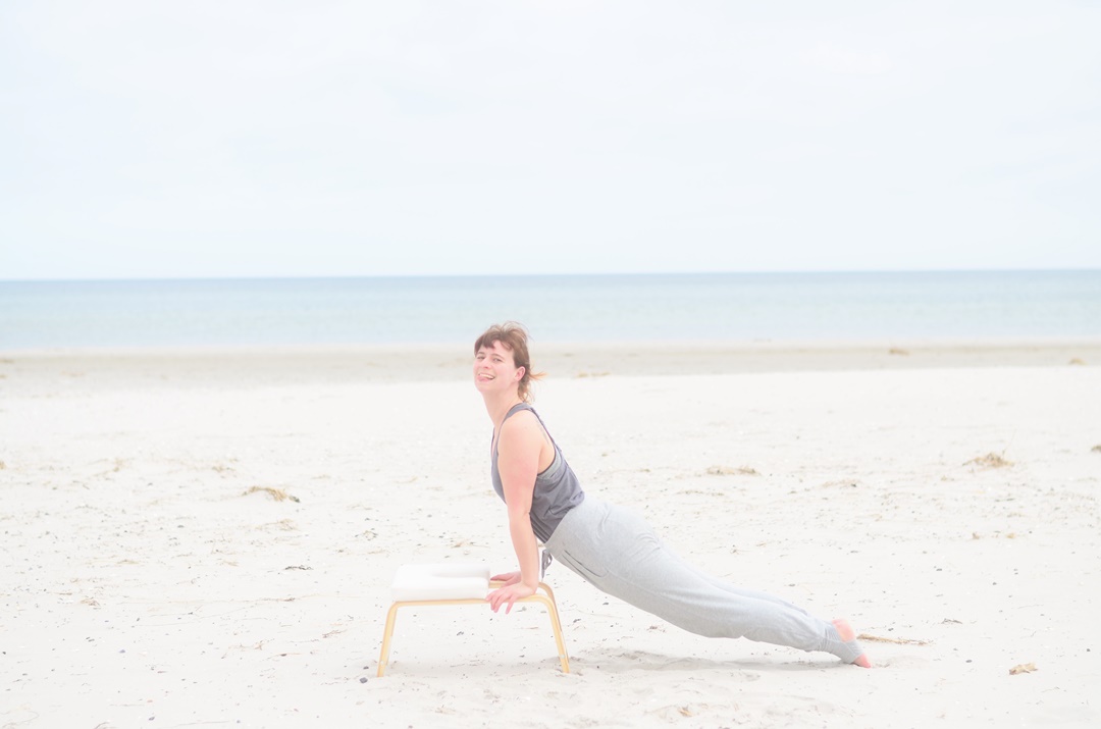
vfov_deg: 18.1
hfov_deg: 27.0
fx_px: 2289
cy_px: 364
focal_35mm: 75
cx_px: 550
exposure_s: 1/1250
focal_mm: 50
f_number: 2.5
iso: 100
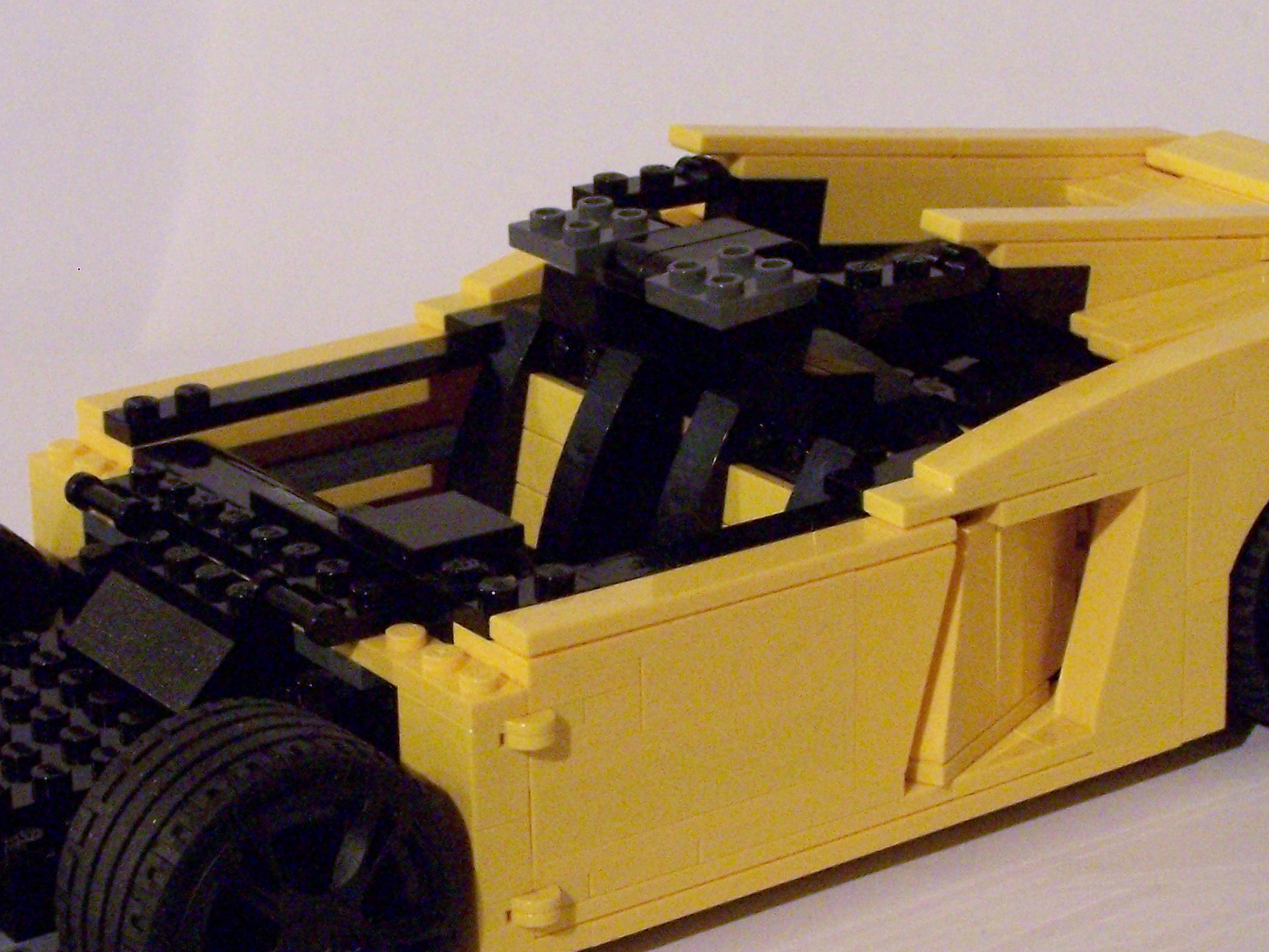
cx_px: 592
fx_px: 3813
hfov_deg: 18.9
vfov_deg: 14.2
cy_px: 568
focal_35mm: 104
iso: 400
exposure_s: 1/8
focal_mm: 9.8
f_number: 4.5
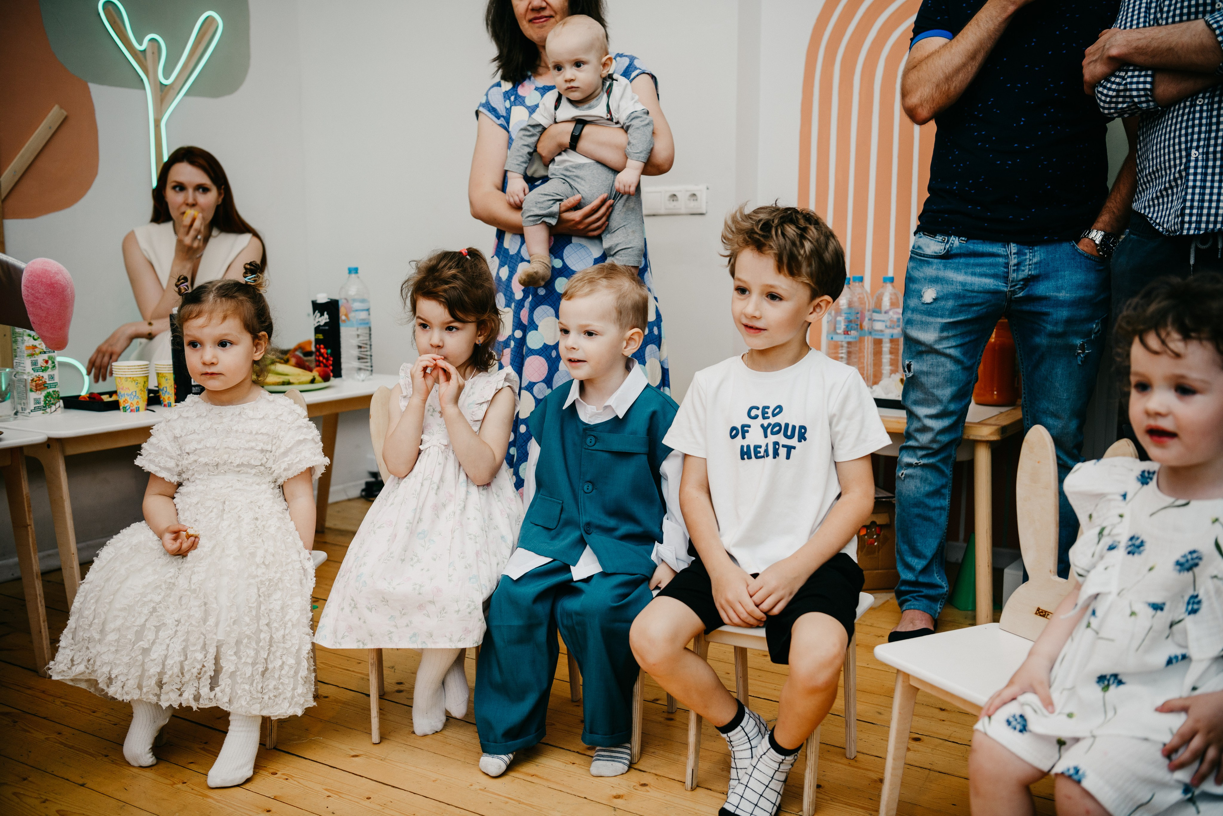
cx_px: 612
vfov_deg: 36.9
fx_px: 1223
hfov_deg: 53.1
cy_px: 408
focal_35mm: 36
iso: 160
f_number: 3.2
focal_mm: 36
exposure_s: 1/160
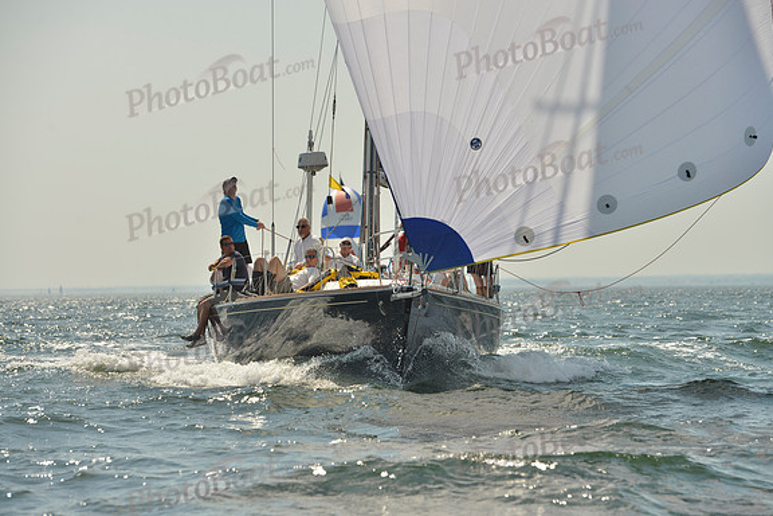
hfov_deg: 13.6
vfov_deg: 9.1
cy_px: 257
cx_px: 385
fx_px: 3242
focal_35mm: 151
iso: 200
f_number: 8
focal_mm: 150
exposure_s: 1/1250
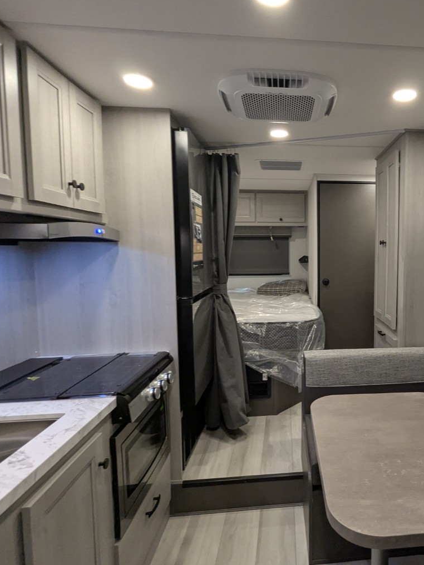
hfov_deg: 57.5
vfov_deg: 76.4
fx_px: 359
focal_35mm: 22
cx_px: 326
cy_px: 280
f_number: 2.2
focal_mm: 2.35
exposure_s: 1/77.5
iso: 275
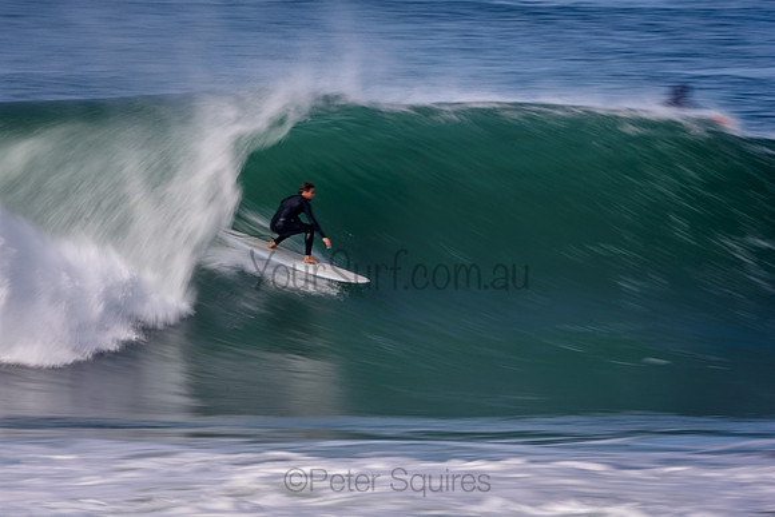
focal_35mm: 600
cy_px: 258
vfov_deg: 2.3
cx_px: 388
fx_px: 12919
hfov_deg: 3.4
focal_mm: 400
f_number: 18
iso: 100
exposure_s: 1/20
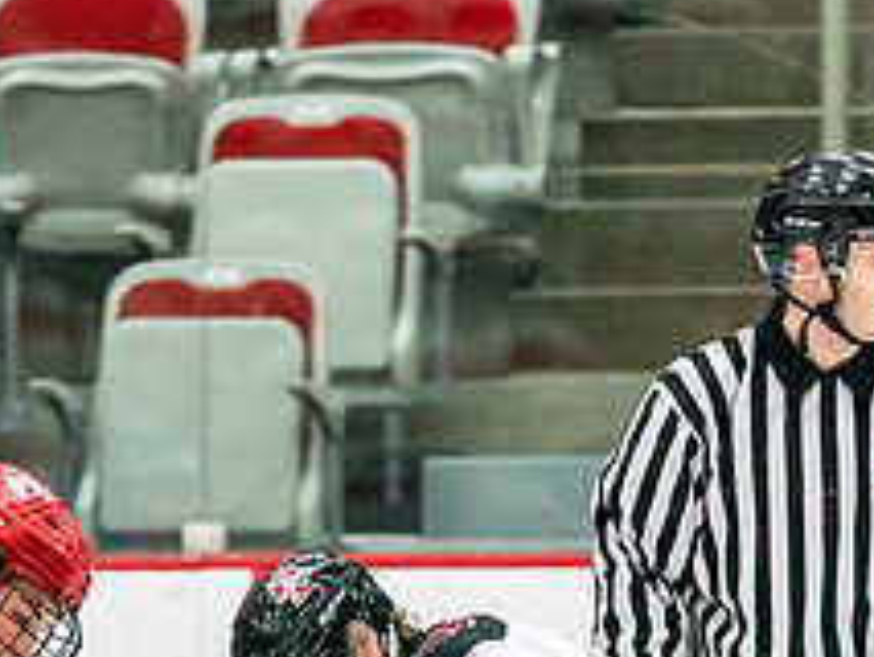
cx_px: 237
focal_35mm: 843
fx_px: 21296
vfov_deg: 1.8
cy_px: 1038
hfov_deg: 2.4
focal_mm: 200
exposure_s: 1/1250
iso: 3200
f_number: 2.8
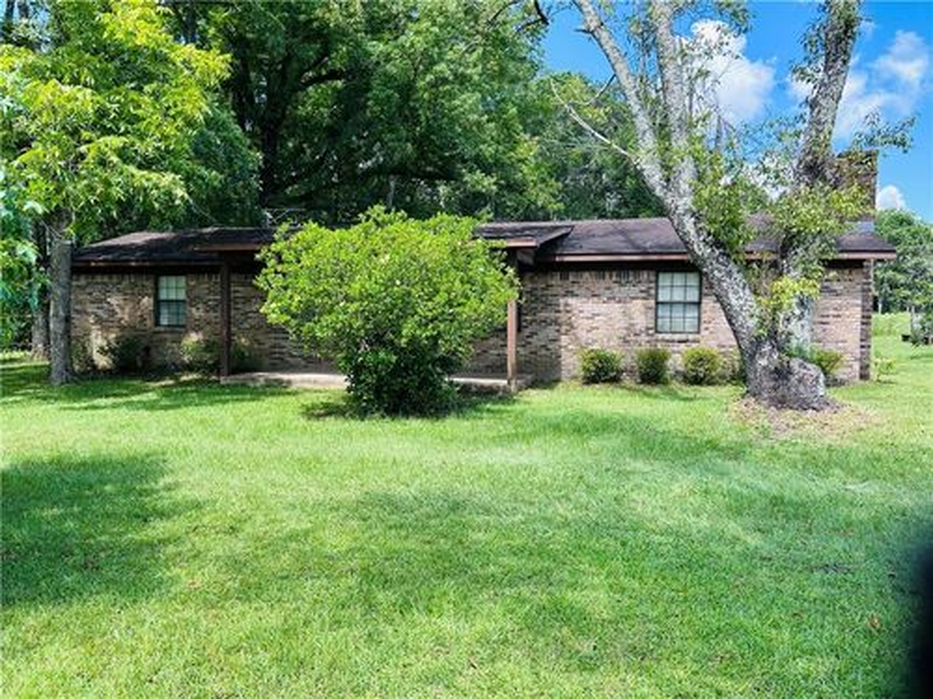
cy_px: 350
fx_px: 701
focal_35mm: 26
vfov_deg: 53.1
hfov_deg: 67.3
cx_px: 466
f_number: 1.5
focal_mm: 5.7
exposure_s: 1/814
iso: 50
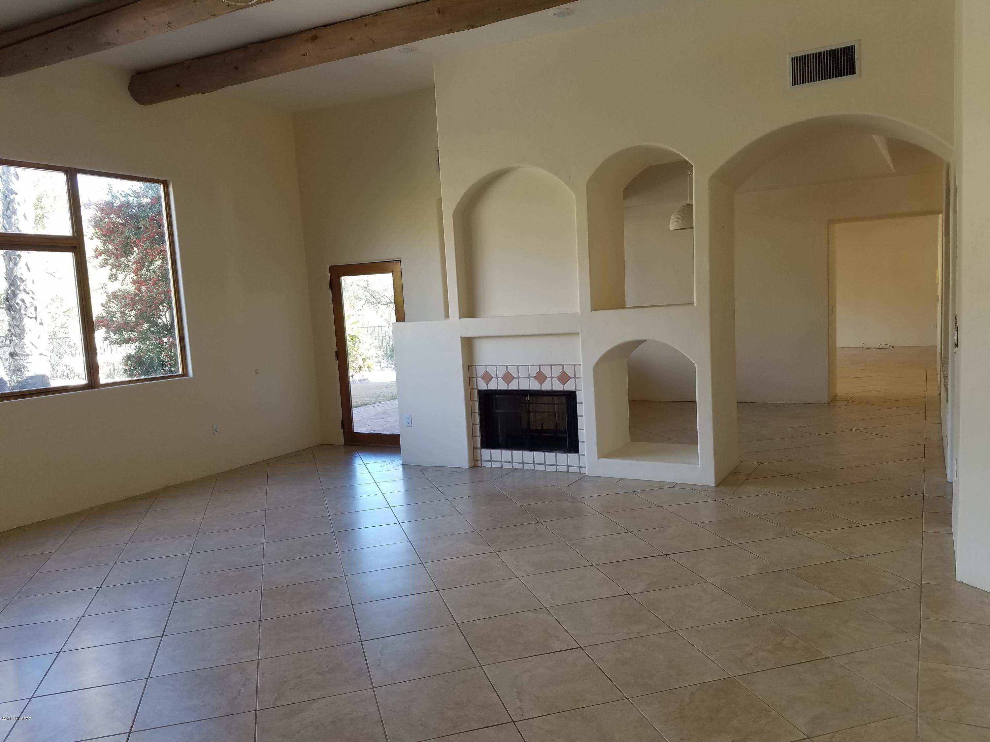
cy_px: 371
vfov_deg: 53.1
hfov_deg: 67.3
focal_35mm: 26
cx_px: 495
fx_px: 744
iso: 64
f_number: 1.7
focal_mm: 4.2
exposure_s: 1/120
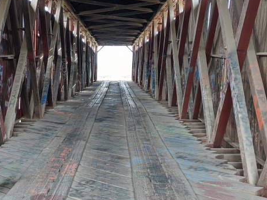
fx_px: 409
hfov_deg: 36.1
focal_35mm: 53
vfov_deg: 27.5
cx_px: 111
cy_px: 85
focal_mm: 4.44
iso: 53
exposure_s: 1/125
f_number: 1.8
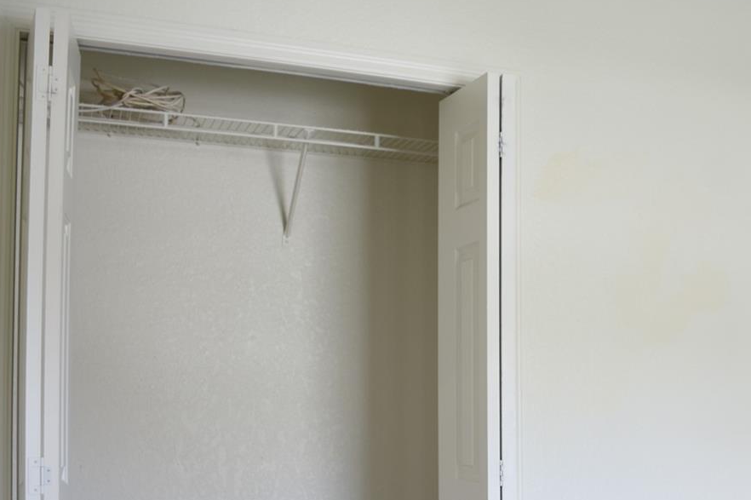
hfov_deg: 38.8
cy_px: 388
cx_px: 602
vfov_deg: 27.0
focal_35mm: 49
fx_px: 1022
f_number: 3.5
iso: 100
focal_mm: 18
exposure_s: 1/15
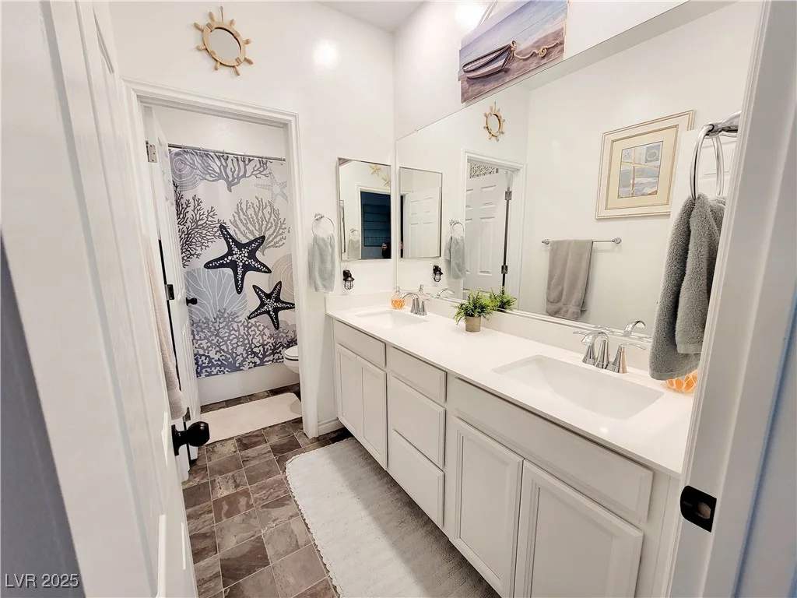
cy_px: 299
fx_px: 299
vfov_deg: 89.9
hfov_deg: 106.2
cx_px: 398
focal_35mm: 13
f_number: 2.2
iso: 125
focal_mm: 2.2
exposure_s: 1/60.2
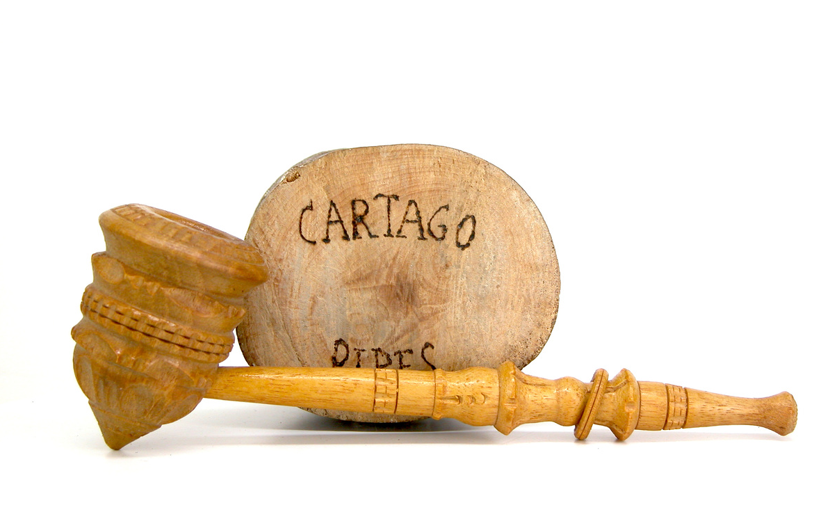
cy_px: 227
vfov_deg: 13.3
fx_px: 2217
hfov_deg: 21.2
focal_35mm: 98
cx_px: 414
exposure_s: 1/91.1
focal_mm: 23.7
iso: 100
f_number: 3.6
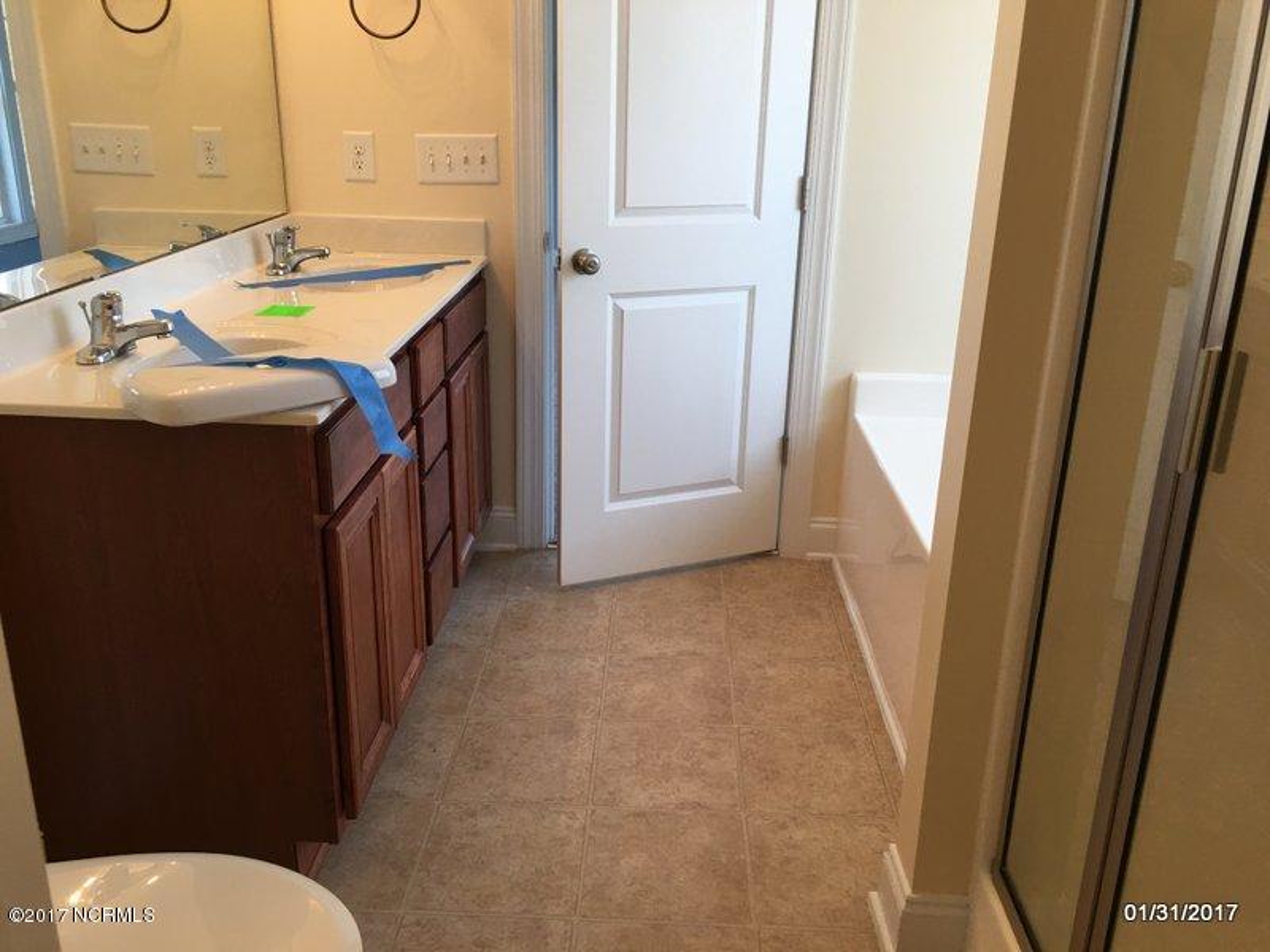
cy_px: 476
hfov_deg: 61.7
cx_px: 635
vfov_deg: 48.2
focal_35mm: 29
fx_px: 1064
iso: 25
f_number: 2.2
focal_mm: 4.15
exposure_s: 1/30
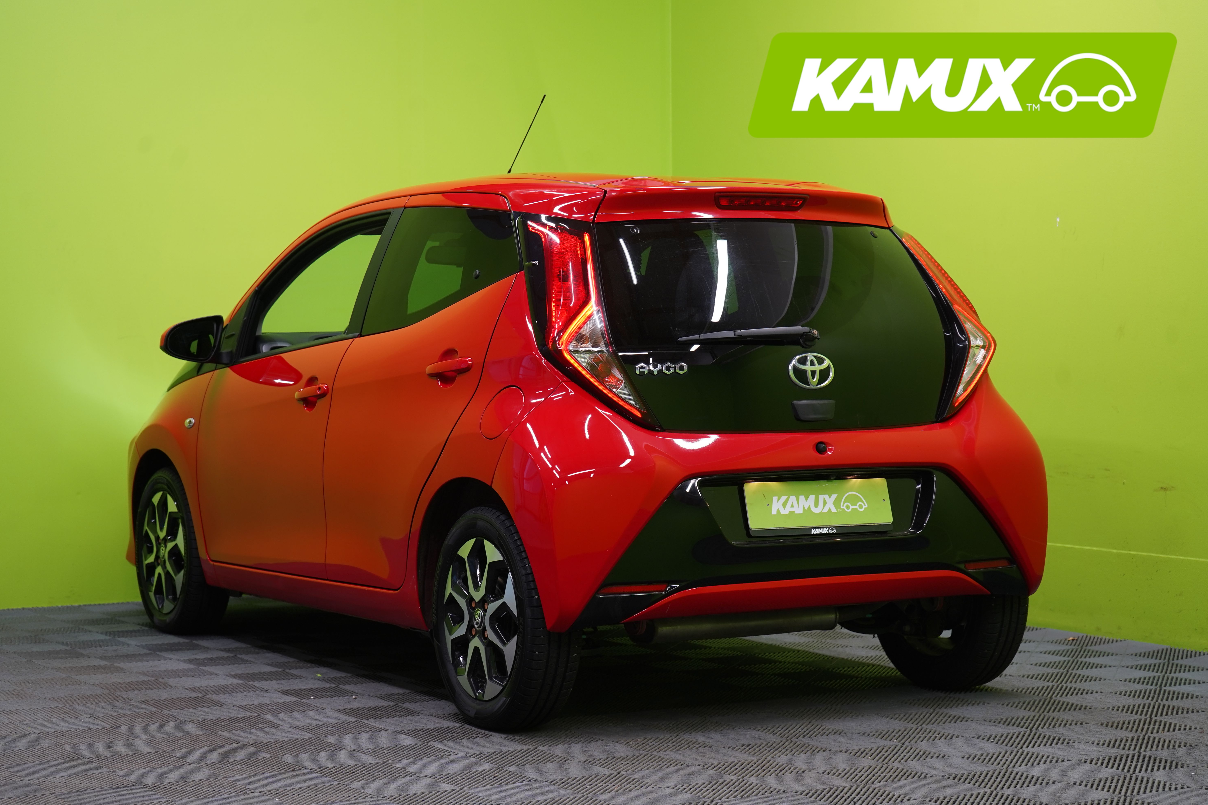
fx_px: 2349
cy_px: 402
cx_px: 595
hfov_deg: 28.8
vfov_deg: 19.5
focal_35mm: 70
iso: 400
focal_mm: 69
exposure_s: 1/25
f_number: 5.6
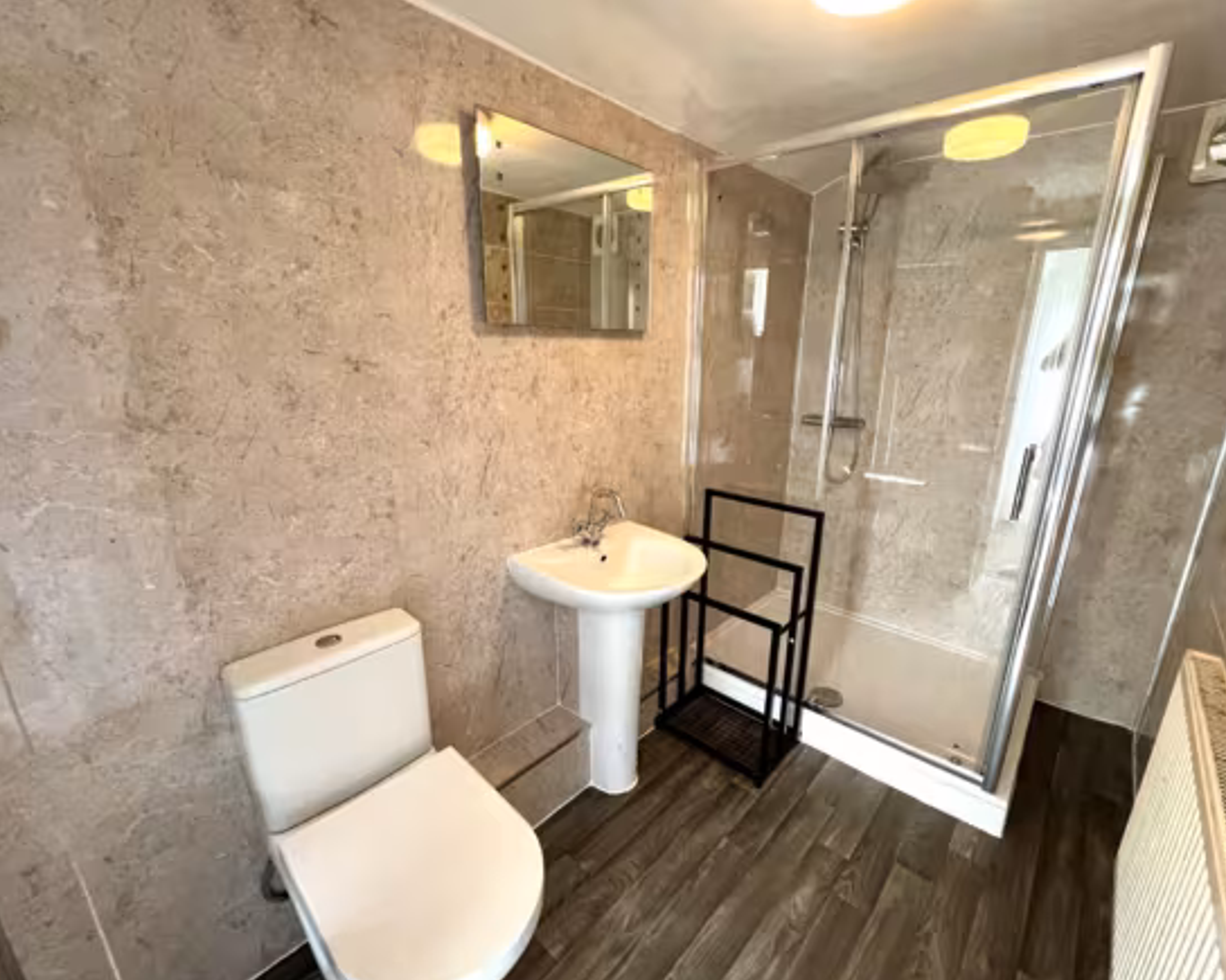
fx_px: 508
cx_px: 636
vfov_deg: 87.9
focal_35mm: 14
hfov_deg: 100.7
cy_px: 502
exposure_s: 1/50
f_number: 1.8
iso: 500
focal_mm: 1.57
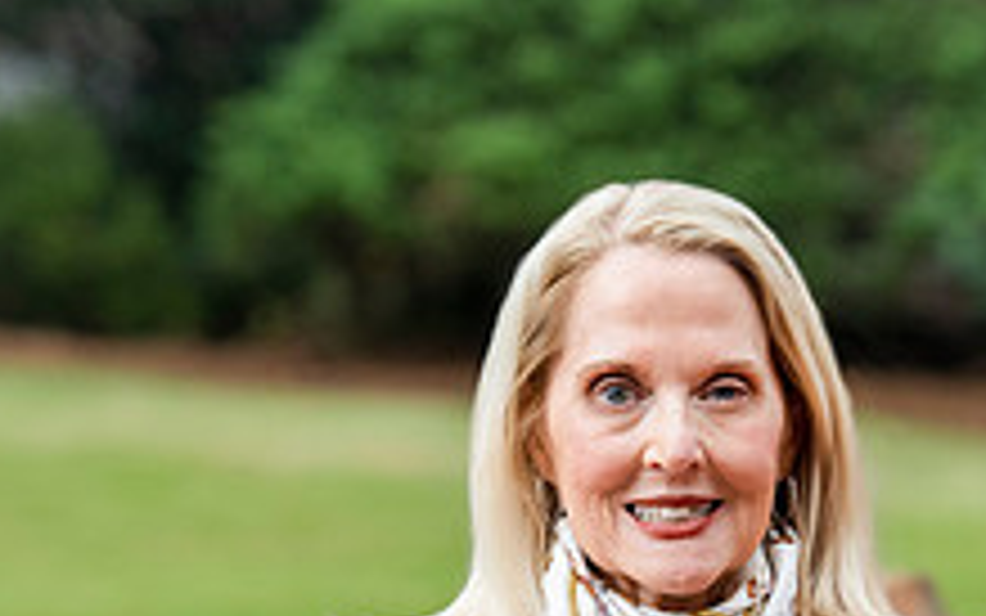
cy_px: 818
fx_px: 7875
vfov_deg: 4.5
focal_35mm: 293
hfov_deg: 7.2
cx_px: 653
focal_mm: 140
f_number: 4.5
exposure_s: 1/320
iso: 640
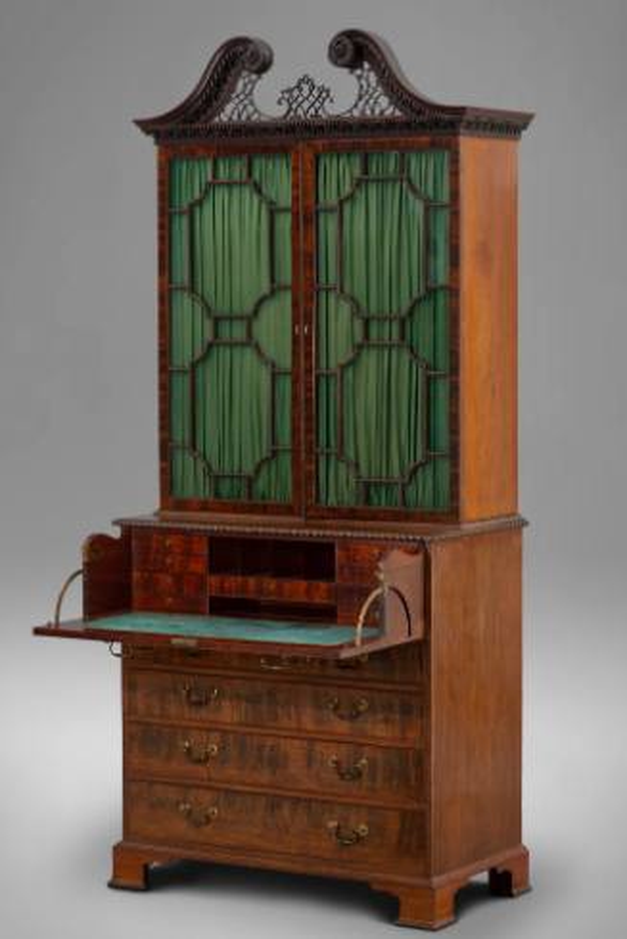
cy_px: 470
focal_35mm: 105
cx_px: 314
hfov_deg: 13.0
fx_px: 2741
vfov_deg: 19.5
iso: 100
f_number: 11
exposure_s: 1/125
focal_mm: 105
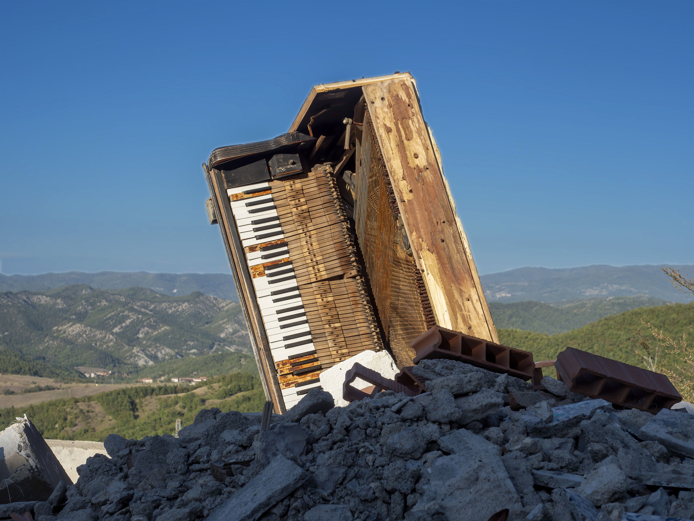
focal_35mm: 64
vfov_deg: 22.9
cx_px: 347
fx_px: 1283
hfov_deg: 30.3
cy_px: 260
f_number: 8
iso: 200
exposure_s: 1/400
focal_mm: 32
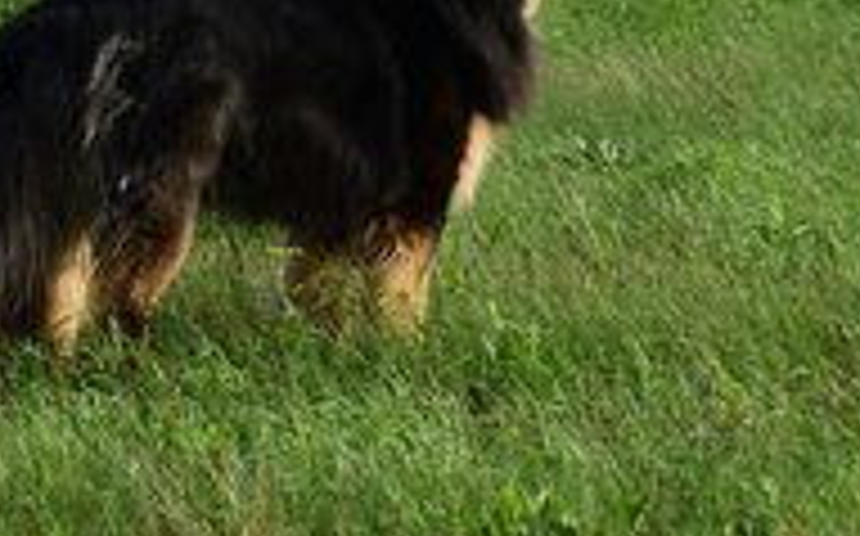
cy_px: 164
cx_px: 522
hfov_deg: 6.2
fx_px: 7893
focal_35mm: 337
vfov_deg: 3.9
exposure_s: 1/320
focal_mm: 105
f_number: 10
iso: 400
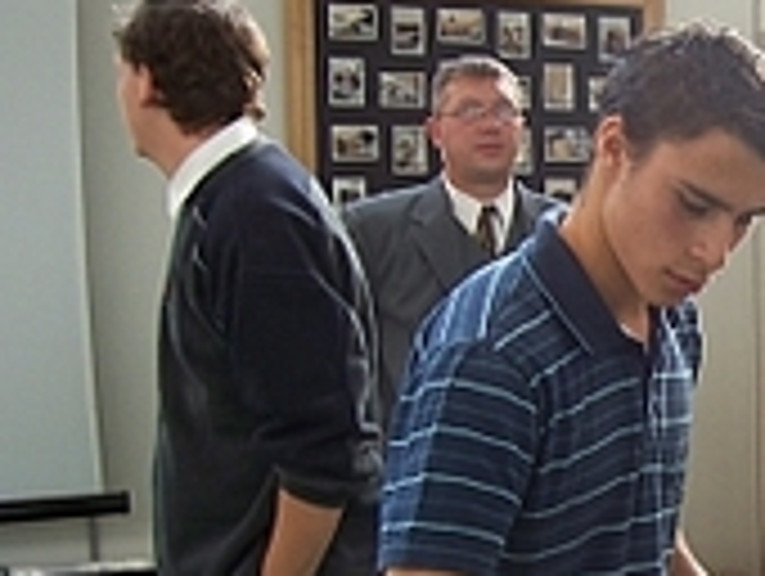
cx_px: 873
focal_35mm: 80
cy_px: 464
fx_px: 1770
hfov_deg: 22.8
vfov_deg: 18.3
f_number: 2.7
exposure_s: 1/90
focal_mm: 5.6
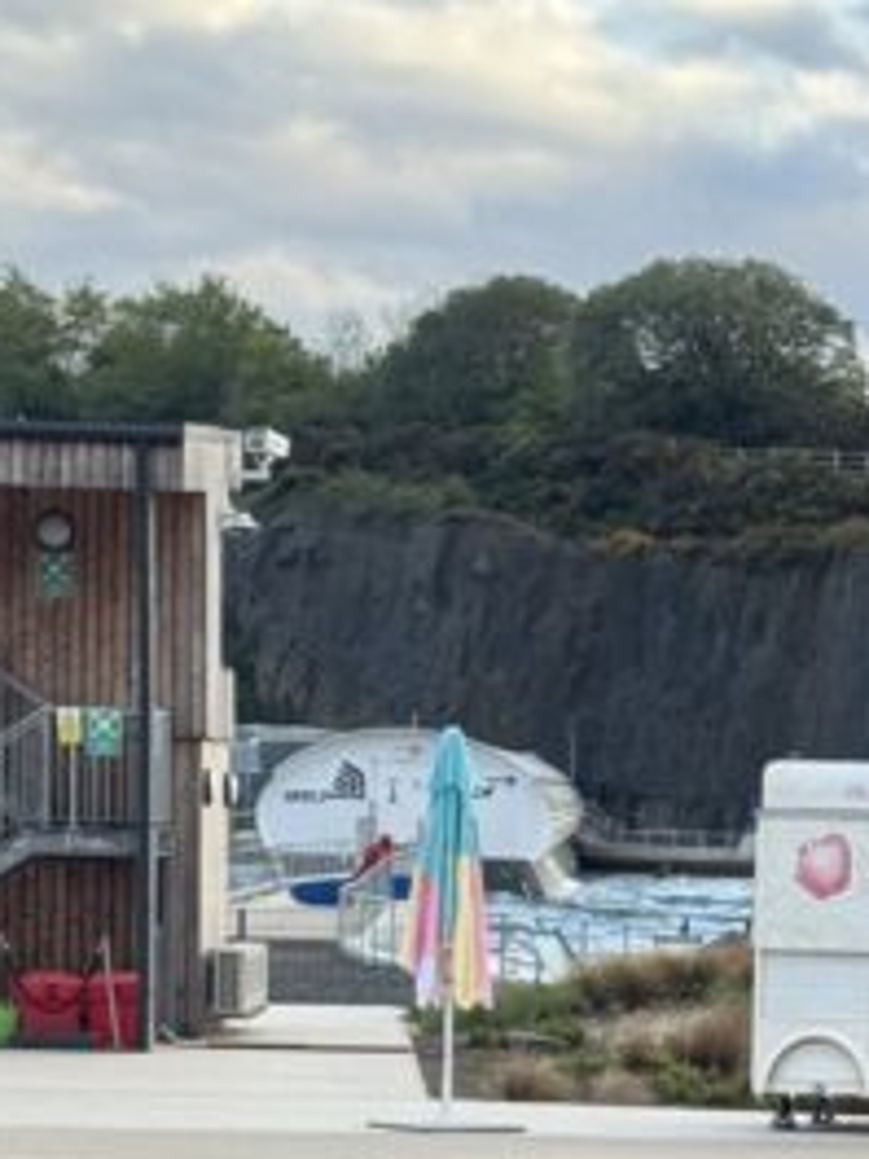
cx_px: 957
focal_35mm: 186
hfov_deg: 7.9
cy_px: 1475
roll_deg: -1.3
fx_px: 6226
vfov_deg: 10.4
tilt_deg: -5.1
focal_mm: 6.76
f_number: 1.78
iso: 64
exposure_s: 1/731
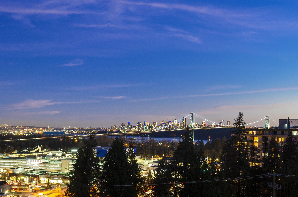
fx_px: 372
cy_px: 98
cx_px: 149
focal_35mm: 45
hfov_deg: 43.7
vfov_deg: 29.7
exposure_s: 5
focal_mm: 30
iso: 100
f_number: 8
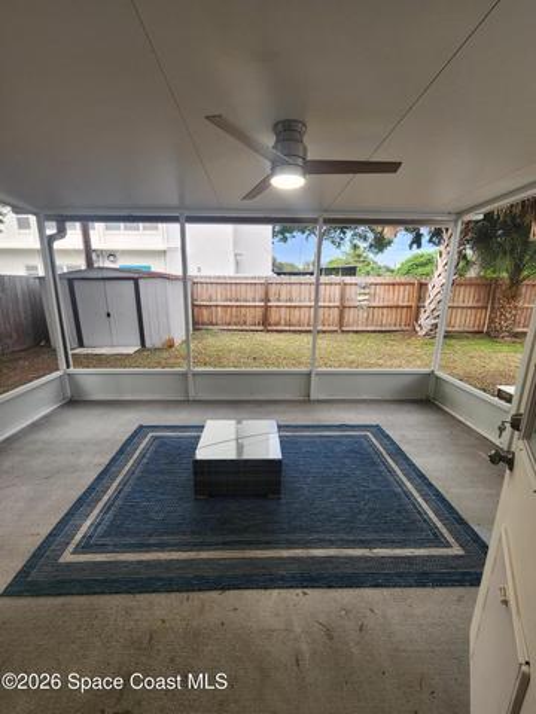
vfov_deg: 106.2
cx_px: 268
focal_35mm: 13
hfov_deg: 89.9
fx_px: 268
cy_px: 357
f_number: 2.2
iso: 80
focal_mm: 2.2
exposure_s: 1/120
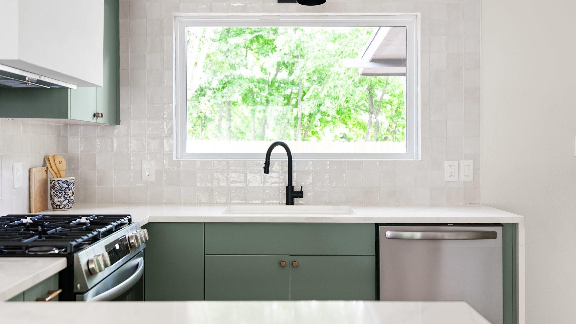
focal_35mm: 37
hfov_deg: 54.0
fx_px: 565
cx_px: 289
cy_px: 137
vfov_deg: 31.9
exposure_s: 1/5
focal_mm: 35
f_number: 2.8
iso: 400
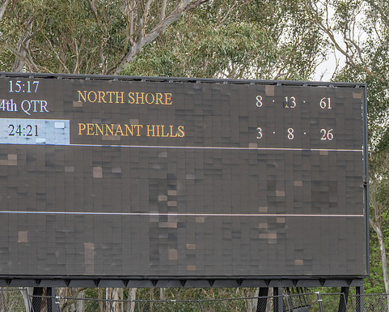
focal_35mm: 375
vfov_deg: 4.1
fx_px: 4318
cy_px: 154
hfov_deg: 5.2
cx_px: 157
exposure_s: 1/1250
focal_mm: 310
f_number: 4.5
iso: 800
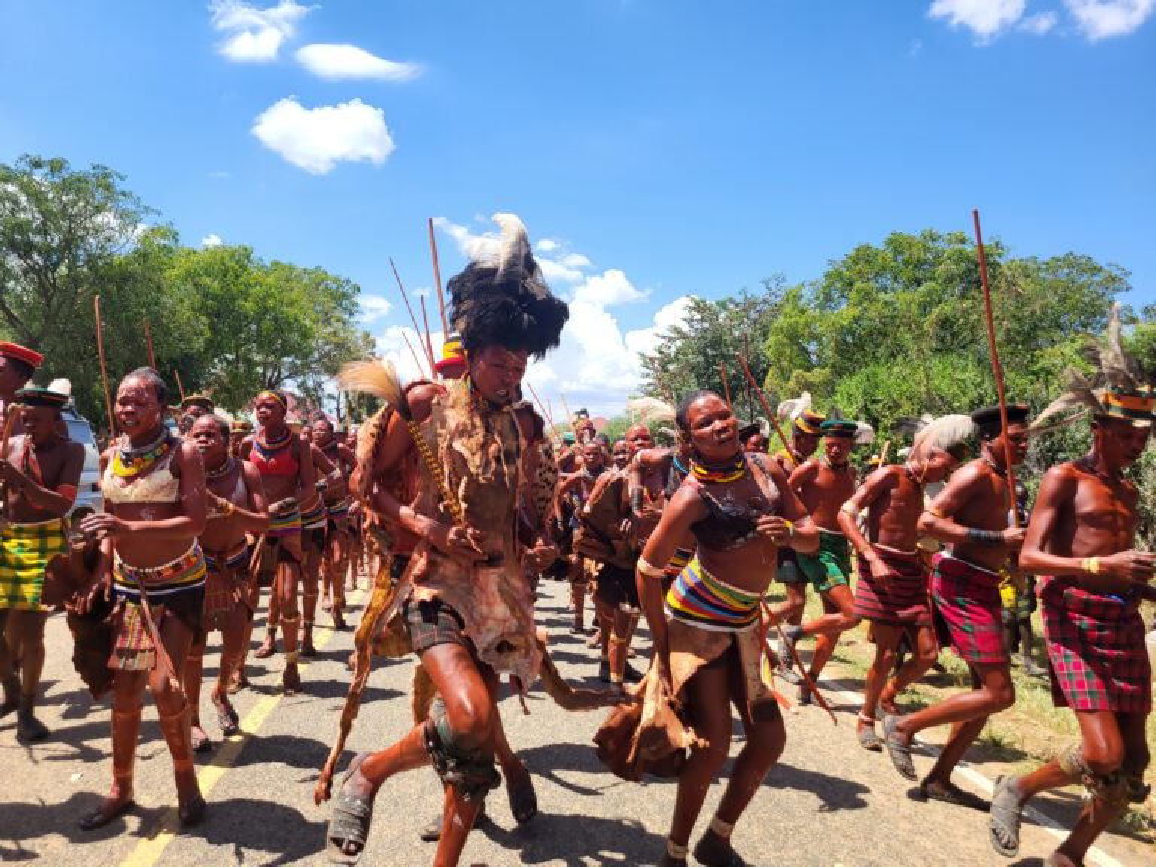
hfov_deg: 67.3
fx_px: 868
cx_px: 578
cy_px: 434
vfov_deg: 53.1
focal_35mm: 26
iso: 40
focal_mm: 5.4
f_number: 1.8
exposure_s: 1/1195
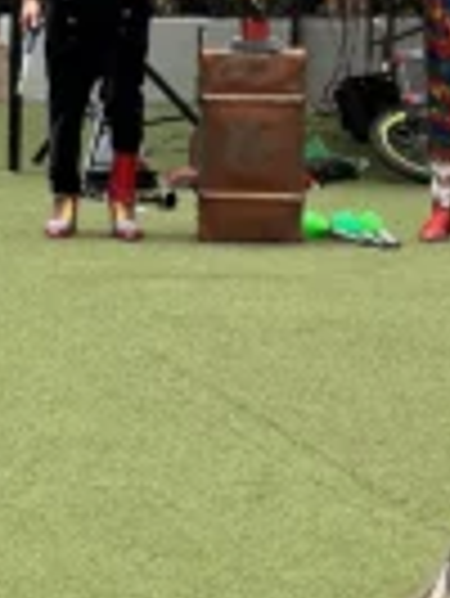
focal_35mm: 231
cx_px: 396
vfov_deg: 8.5
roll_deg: -0.9
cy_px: -31
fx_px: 3998
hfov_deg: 6.4
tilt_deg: -3.1
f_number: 2.8
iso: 32
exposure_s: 1/130
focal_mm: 9
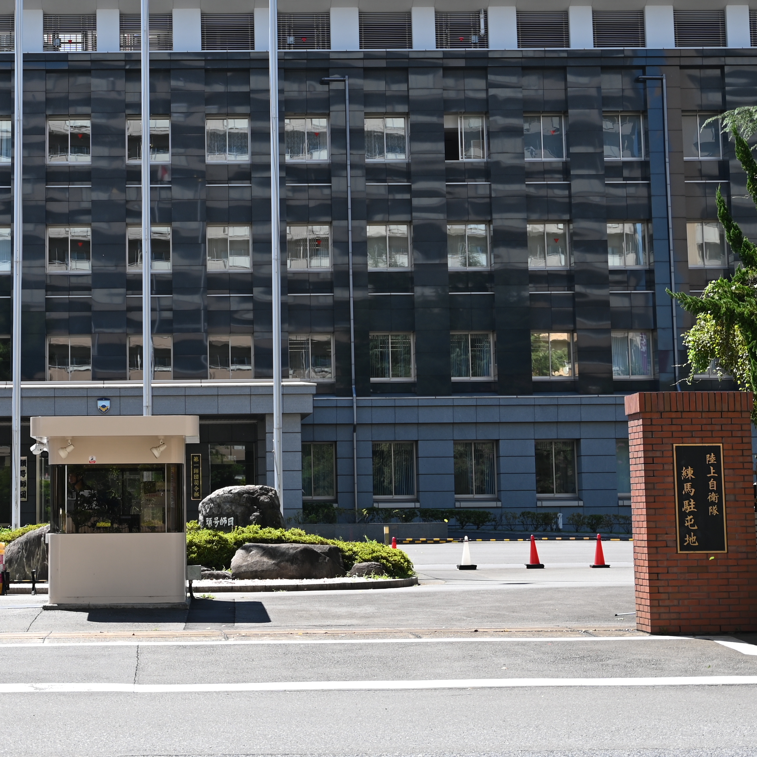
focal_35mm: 94
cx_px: 183
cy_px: 106
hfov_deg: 18.4
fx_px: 2326
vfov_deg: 18.2
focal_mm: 42
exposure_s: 1/640
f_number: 2.8
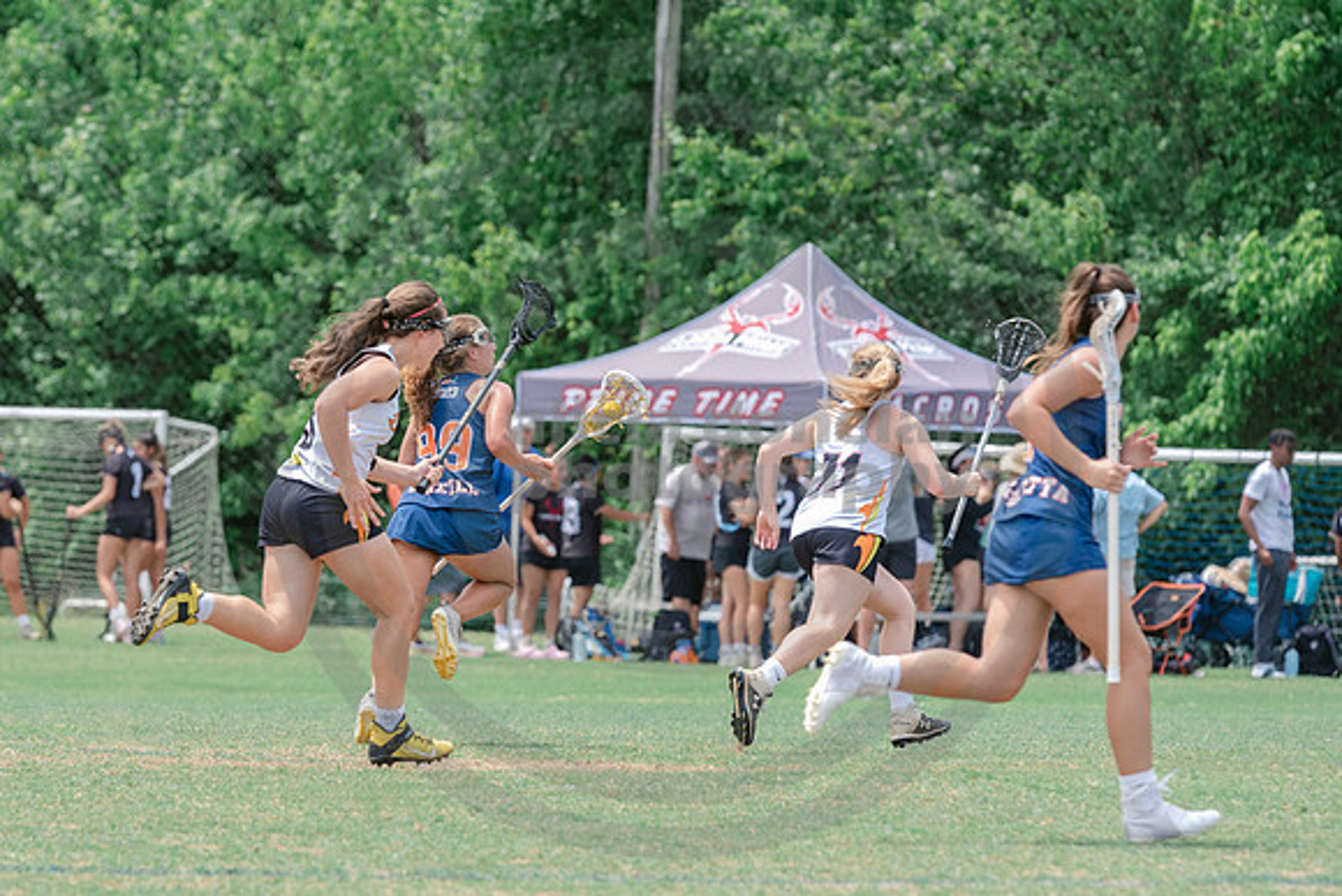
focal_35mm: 353
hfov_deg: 5.8
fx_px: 13156
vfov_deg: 3.9
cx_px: 414
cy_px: 537
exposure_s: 1/1250
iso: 250
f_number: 4.5
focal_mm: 200
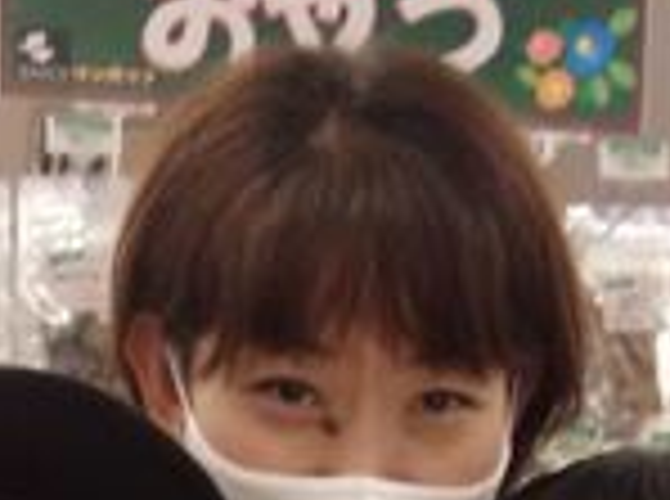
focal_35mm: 109
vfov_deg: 12.4
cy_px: 878
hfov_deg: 18.1
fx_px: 2105
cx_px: 333
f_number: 3
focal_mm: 4.9
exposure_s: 1/34
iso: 202
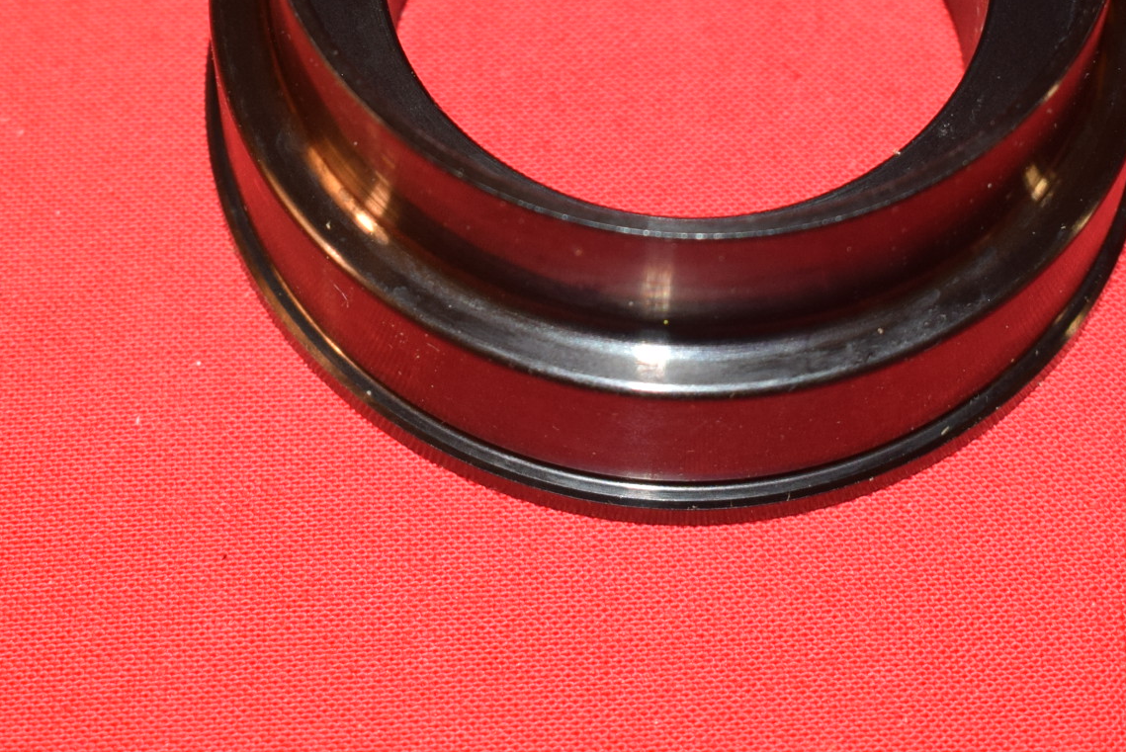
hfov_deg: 17.9
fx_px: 3578
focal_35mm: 114
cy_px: -60
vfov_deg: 11.8
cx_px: 608
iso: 400
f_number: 5.6
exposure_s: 1/30
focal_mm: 29
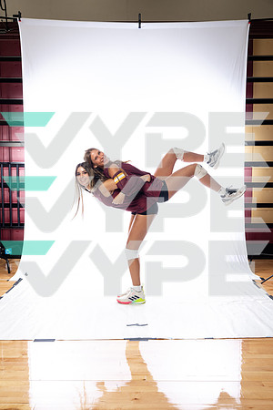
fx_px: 375
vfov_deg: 57.2
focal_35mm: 33
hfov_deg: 40.0
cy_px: 205
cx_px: 136
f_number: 5.6
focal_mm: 33
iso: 640
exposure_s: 1/250
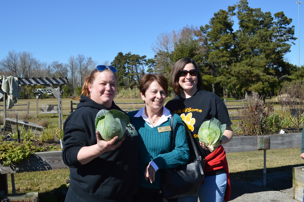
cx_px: 152
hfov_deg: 57.3
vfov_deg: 39.9
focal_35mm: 33
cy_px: 101
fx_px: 278
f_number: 7.1
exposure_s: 1/200
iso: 100
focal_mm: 22
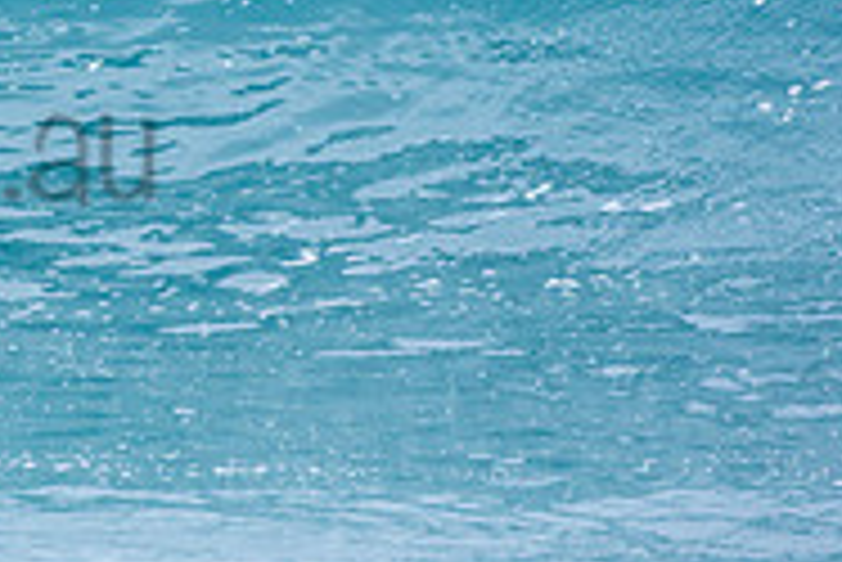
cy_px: 97
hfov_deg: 0.9
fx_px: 54490
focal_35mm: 2328
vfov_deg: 0.6
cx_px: -320
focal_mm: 500
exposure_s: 1/640
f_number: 5.6
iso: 320
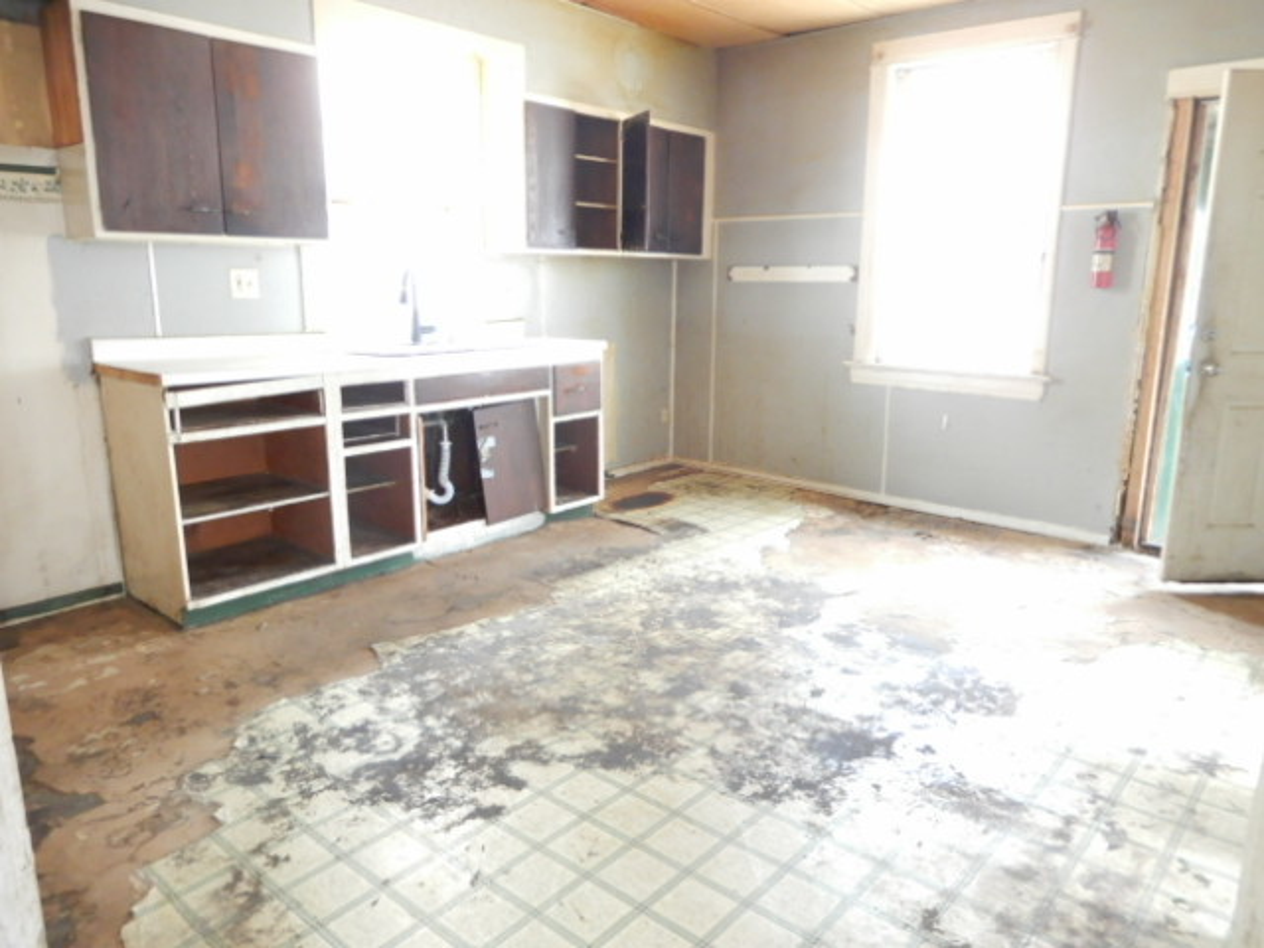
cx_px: 632
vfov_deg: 56.8
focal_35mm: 24
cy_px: 474
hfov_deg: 71.6
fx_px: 876
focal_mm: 4.3
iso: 640
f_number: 3.4
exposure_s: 1/8
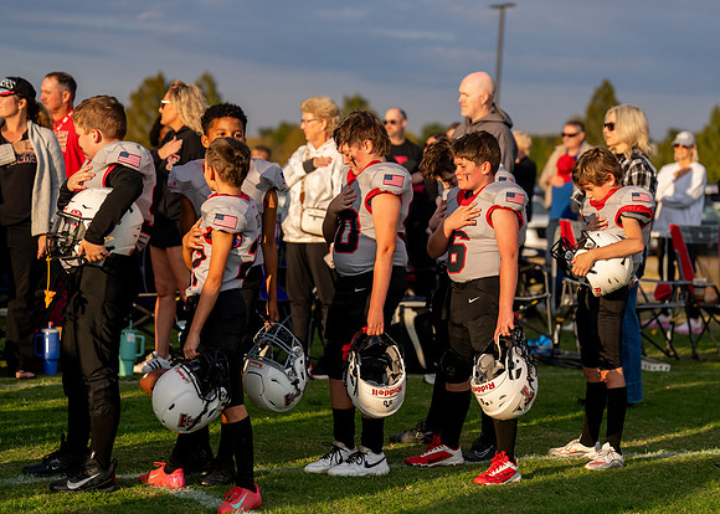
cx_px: 378
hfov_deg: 20.5
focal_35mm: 97
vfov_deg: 14.7
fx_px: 1986
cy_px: 253
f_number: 2.8
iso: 400
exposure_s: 1/3200
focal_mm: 91
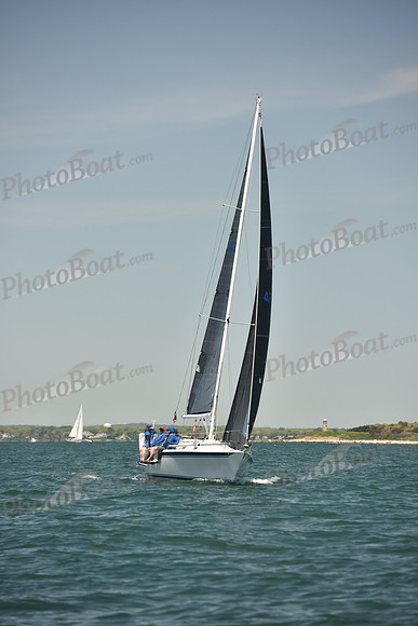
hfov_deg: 6.9
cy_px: 313
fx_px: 3481
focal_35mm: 200
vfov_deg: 10.3
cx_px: 209
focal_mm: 200
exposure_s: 1/800
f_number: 5.6
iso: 250
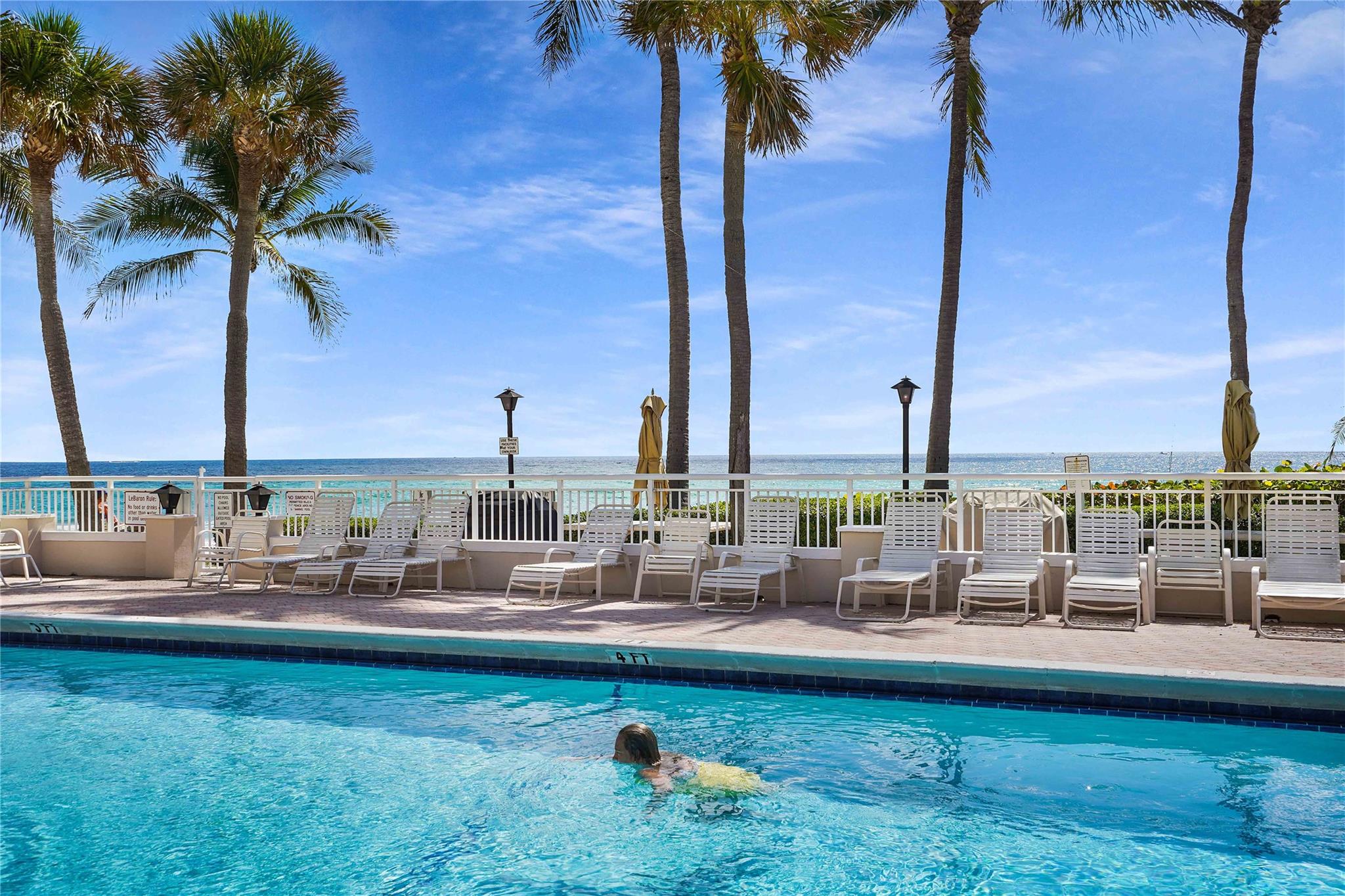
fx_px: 1307
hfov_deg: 54.4
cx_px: 672
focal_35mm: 35
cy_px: 448
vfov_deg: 37.8
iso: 100
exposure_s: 1/200
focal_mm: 35
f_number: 10
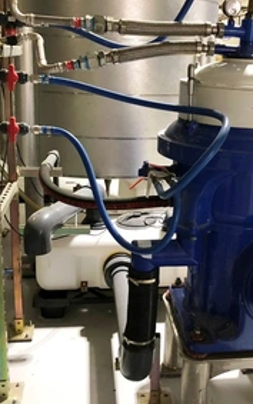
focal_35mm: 42
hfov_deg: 30.4
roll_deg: -1.1
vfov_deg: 47.2
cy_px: 194
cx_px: 164
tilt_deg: -16.6
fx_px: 463
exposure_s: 1/13
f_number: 1.8
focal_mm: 4
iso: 100
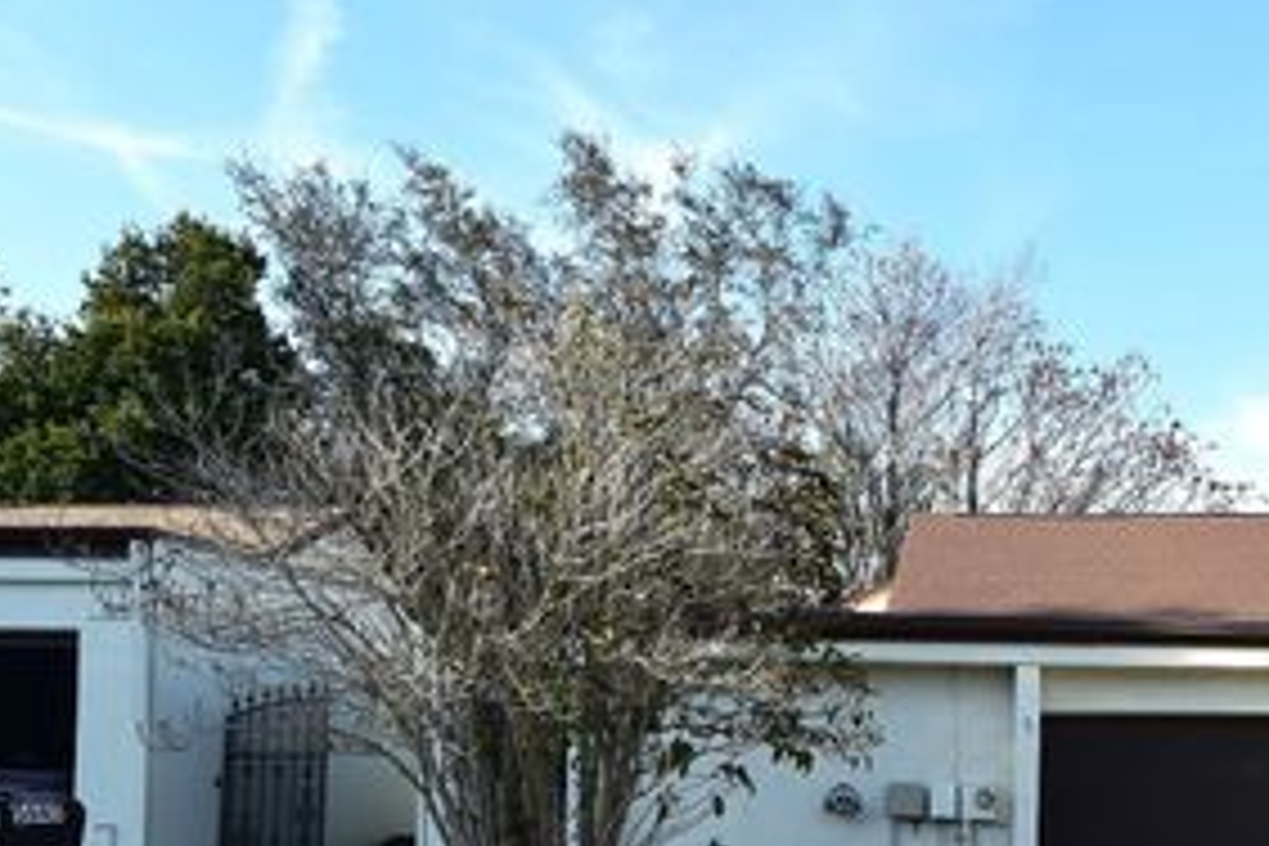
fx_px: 1375
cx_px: 1026
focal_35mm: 39
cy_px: 709
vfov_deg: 33.0
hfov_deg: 46.8
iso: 160
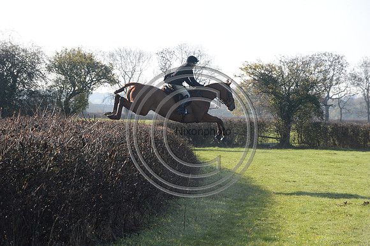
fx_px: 1438
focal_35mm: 140
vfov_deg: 9.8
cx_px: 185
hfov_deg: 14.7
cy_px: 123
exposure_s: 1/1250
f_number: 6.3
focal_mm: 140
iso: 1000
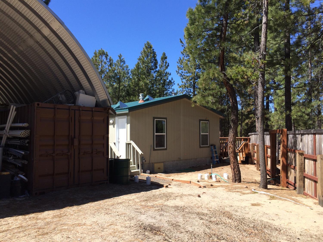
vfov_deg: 48.2
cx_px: 162
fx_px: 271
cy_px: 121
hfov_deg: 61.7
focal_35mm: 29
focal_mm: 4.15
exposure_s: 1/1244
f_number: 2.2
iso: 32
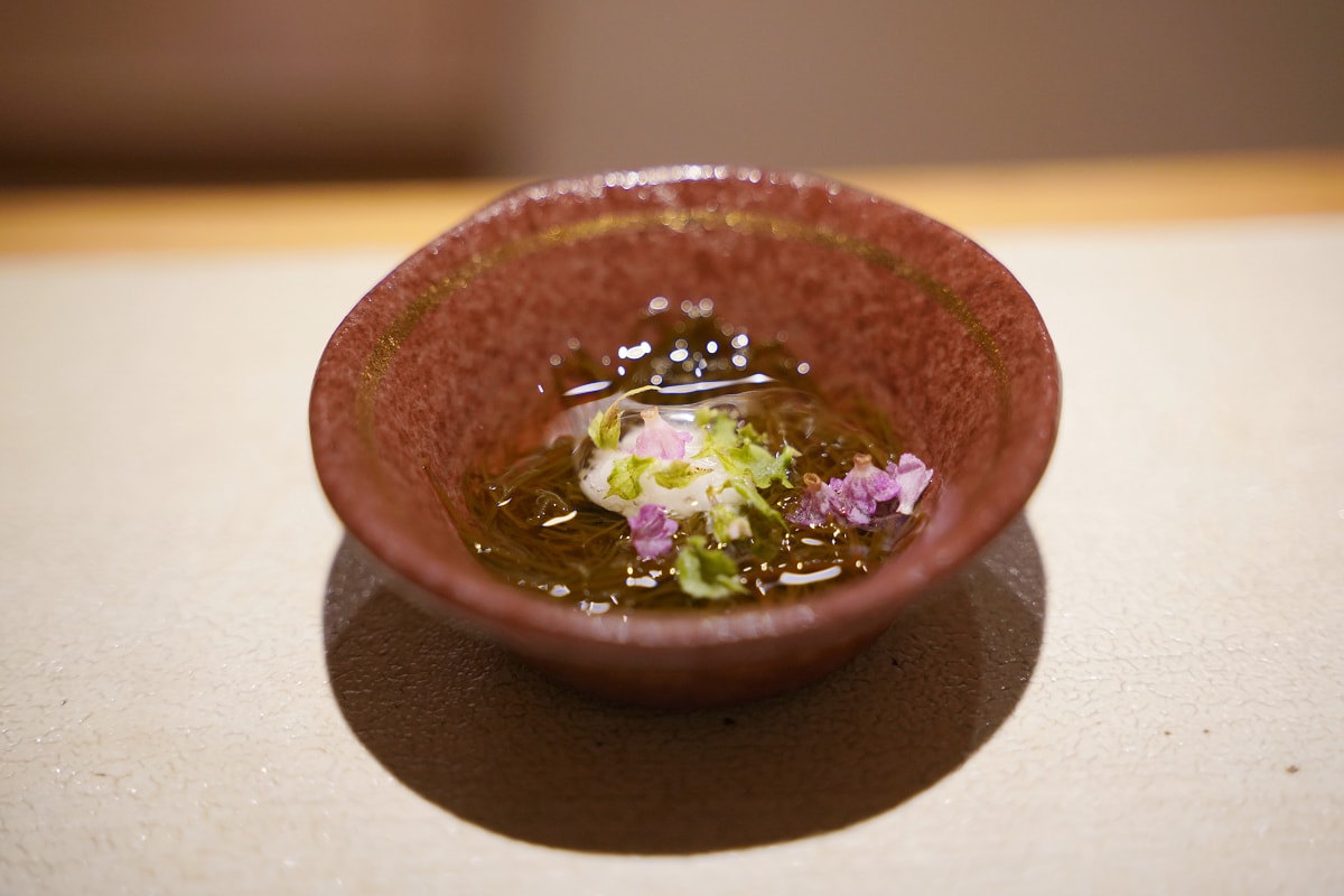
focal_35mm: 75
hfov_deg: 27.0
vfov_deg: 18.2
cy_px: 448
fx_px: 2800
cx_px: 672
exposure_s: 1/80
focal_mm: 75
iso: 1600
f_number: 3.5
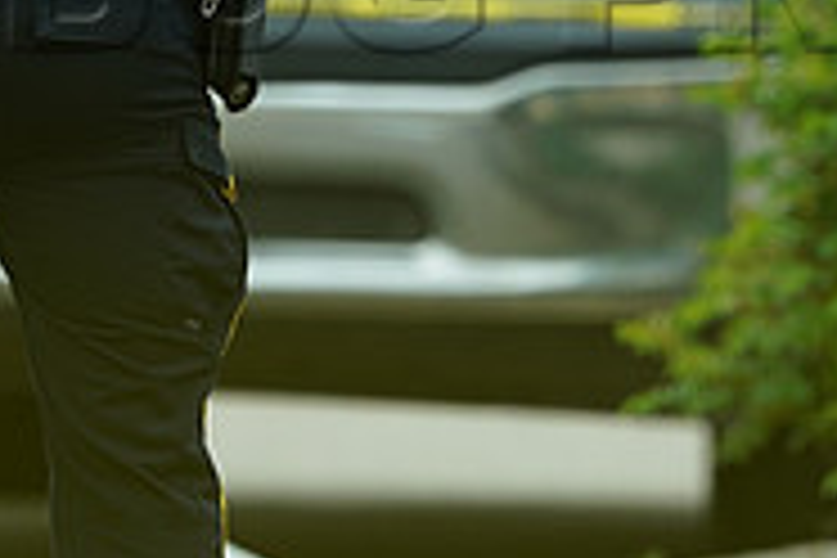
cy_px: -70
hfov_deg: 0.8
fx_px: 61026
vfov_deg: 0.5
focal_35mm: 2625
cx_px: 238
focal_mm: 840
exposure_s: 1/320
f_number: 6.3
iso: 400
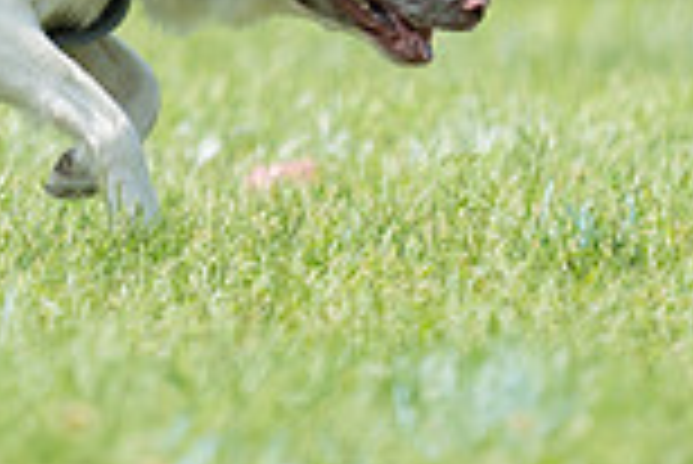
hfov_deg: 1.3
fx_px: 30539
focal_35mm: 1585
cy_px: -322
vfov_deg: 0.9
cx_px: 63
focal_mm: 422
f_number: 6.3
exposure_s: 1/4000
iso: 2000
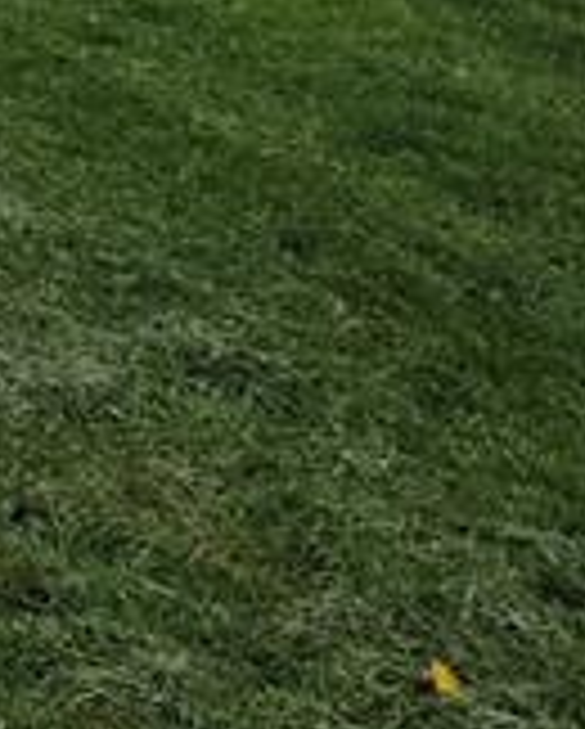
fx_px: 1728
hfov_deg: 10.4
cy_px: -446
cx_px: -1323
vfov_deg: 19.7
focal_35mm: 80
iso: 50
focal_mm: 2.2
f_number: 2.2
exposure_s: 1/1250
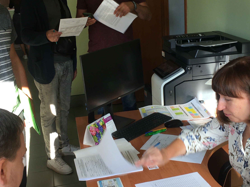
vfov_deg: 27.5
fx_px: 383
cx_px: 128
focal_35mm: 53
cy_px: 86
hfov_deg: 36.2
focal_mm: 4.15
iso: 25
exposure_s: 1/50
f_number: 2.2
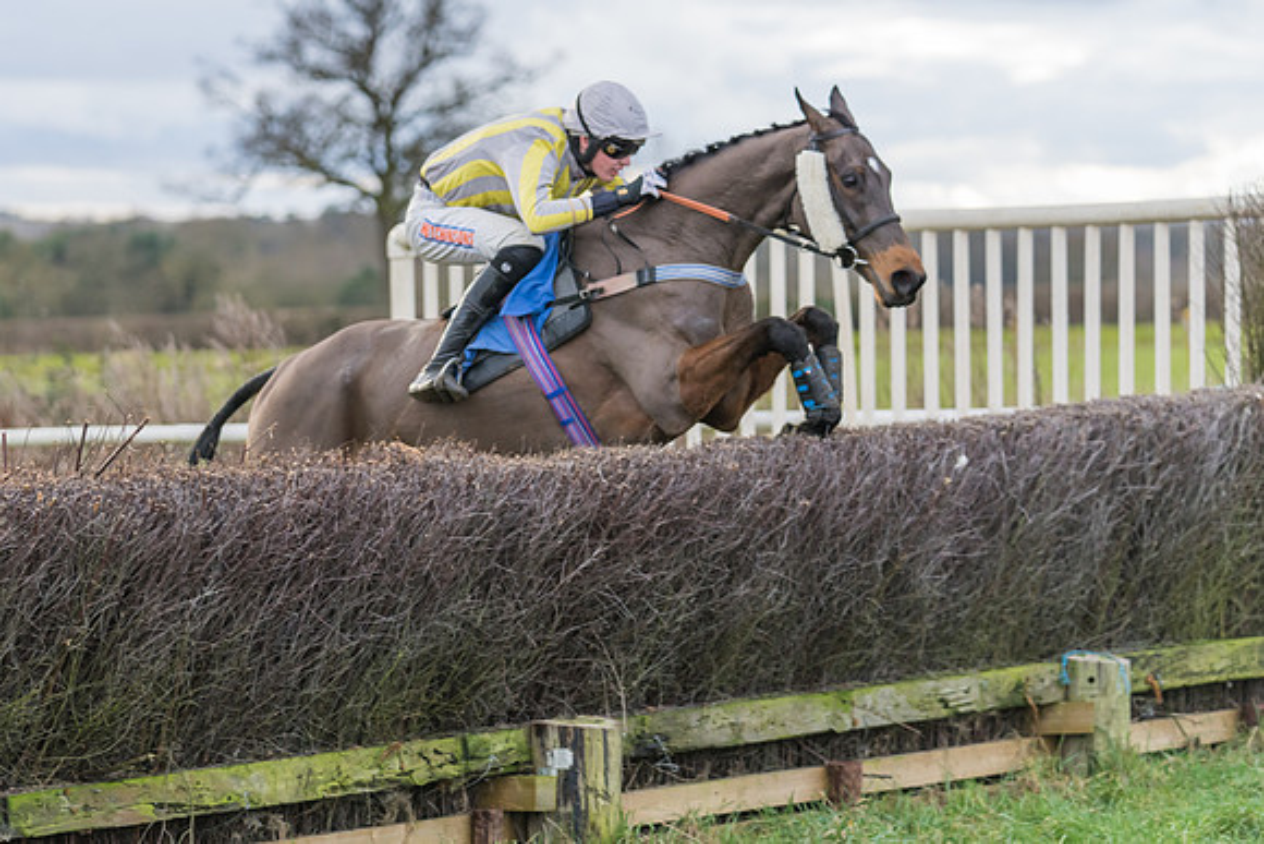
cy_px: 415
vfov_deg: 8.6
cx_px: 406
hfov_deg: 12.9
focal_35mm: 159
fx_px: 5585
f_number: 2.8
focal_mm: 109
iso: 800
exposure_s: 1/1000
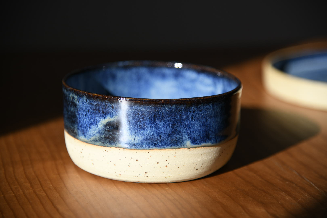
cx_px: 164
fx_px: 1090
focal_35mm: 120
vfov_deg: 11.4
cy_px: 109
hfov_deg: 17.1
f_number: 4
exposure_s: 1/1600
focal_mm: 120
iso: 640
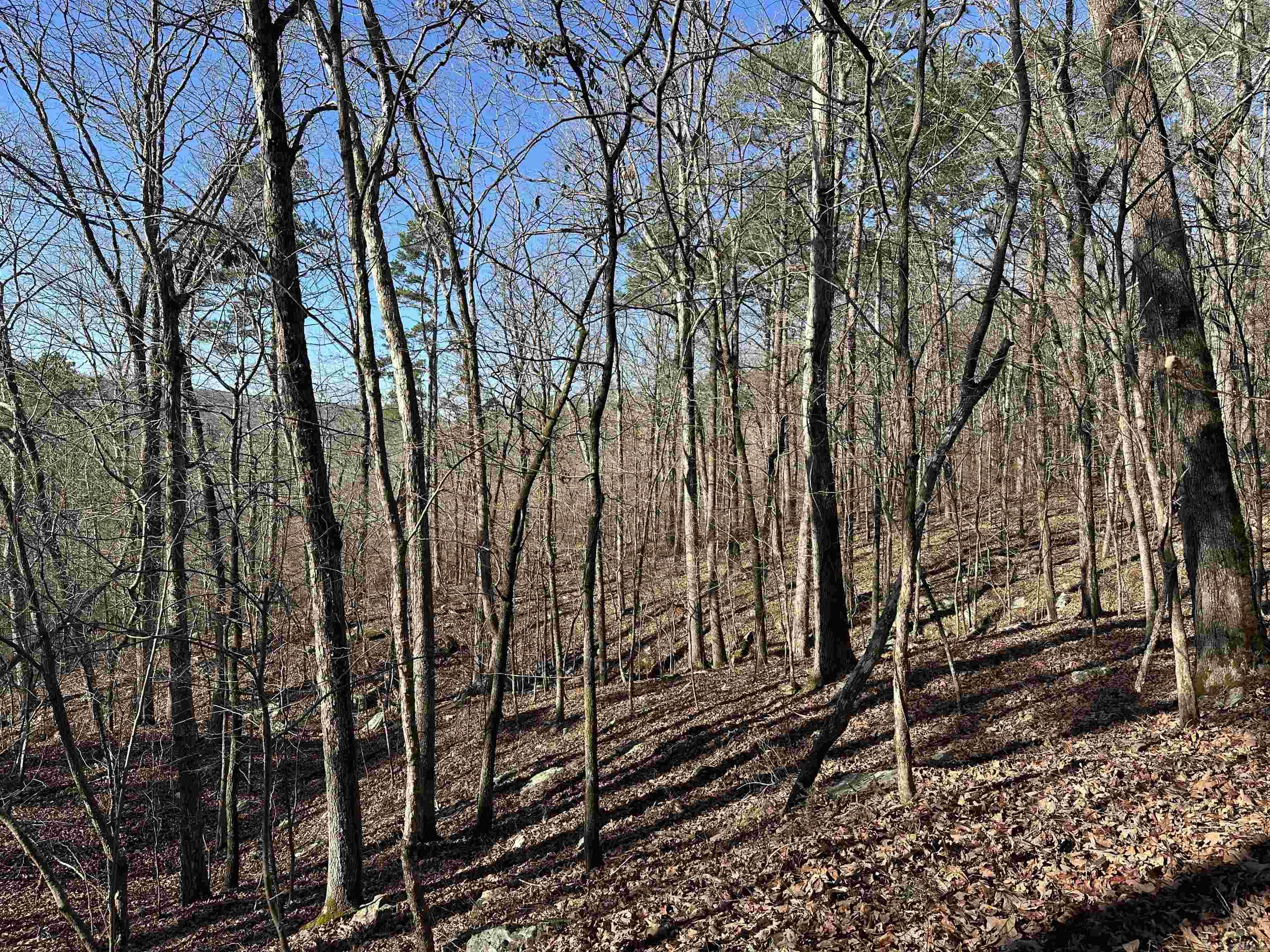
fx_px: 881
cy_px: 476
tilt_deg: -0.7
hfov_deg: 71.6
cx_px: 635
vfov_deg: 56.8
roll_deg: -3.1
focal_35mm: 24
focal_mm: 6.86
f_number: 1.78
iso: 80
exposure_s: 1/1613
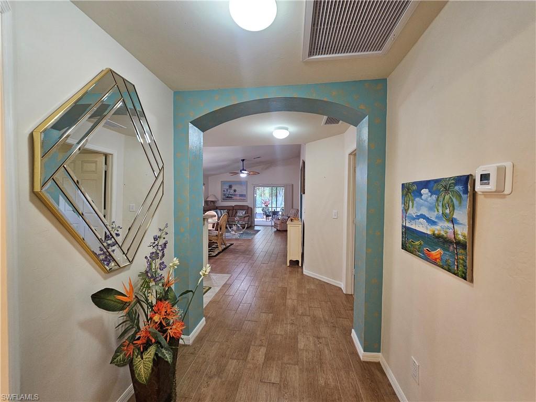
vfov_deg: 89.9
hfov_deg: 106.2
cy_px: 201
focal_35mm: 13
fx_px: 201
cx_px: 268
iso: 320
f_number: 2.2
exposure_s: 1/40
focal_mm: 2.2
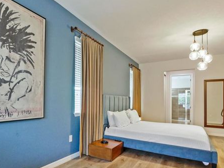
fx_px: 142
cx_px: 89
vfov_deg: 60.7
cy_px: 96
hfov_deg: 75.5
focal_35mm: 22
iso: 3200
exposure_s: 1/40
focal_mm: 7
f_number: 4
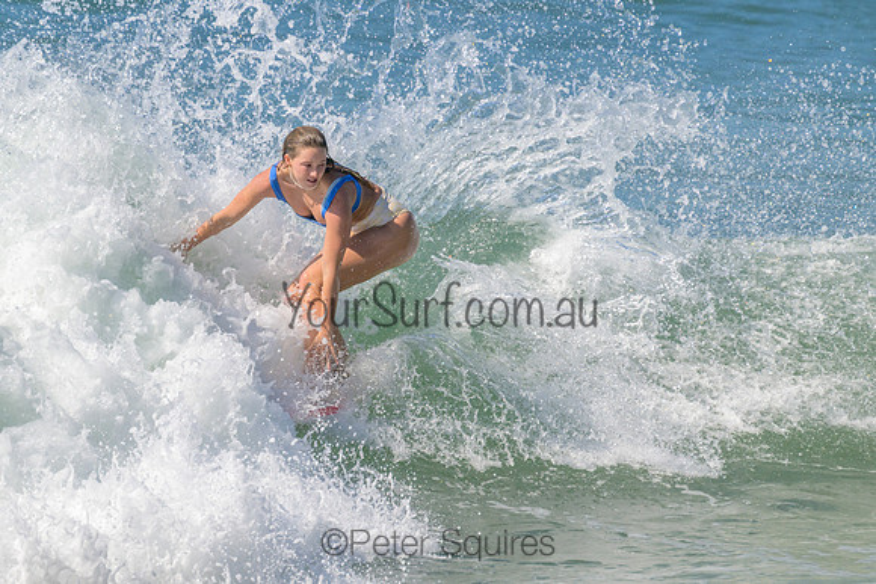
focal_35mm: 794
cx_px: 433
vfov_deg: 1.7
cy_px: 269
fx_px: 19331
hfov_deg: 2.6
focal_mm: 680
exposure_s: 1/2000
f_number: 11
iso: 500
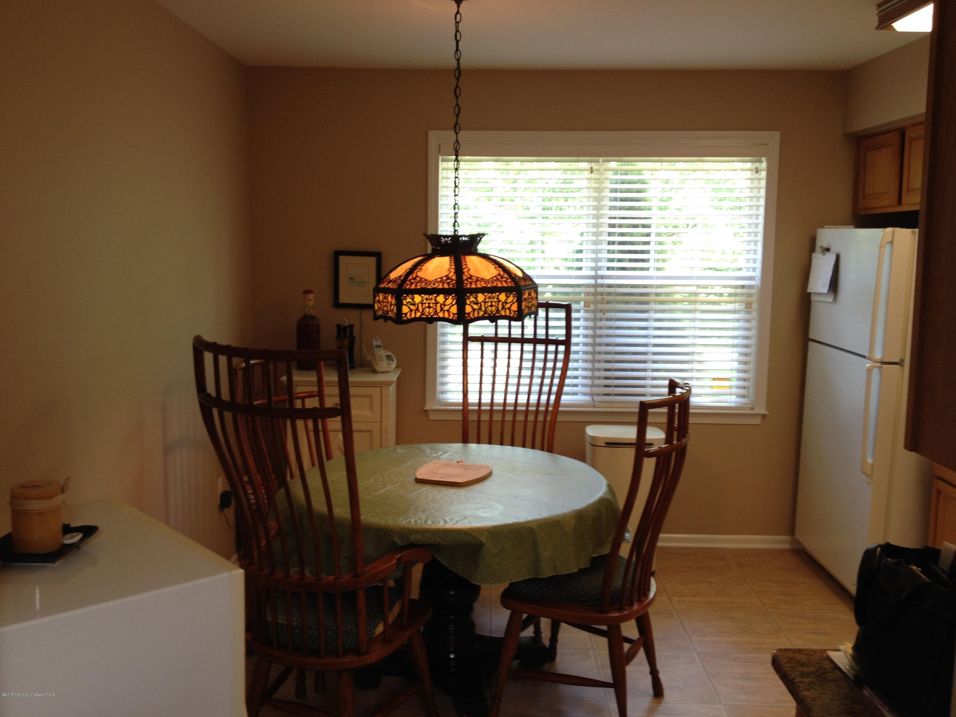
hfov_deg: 52.6
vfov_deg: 40.7
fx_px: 967
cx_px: 478
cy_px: 358
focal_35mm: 35
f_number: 2.4
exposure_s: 1/24
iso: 50
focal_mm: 4.28
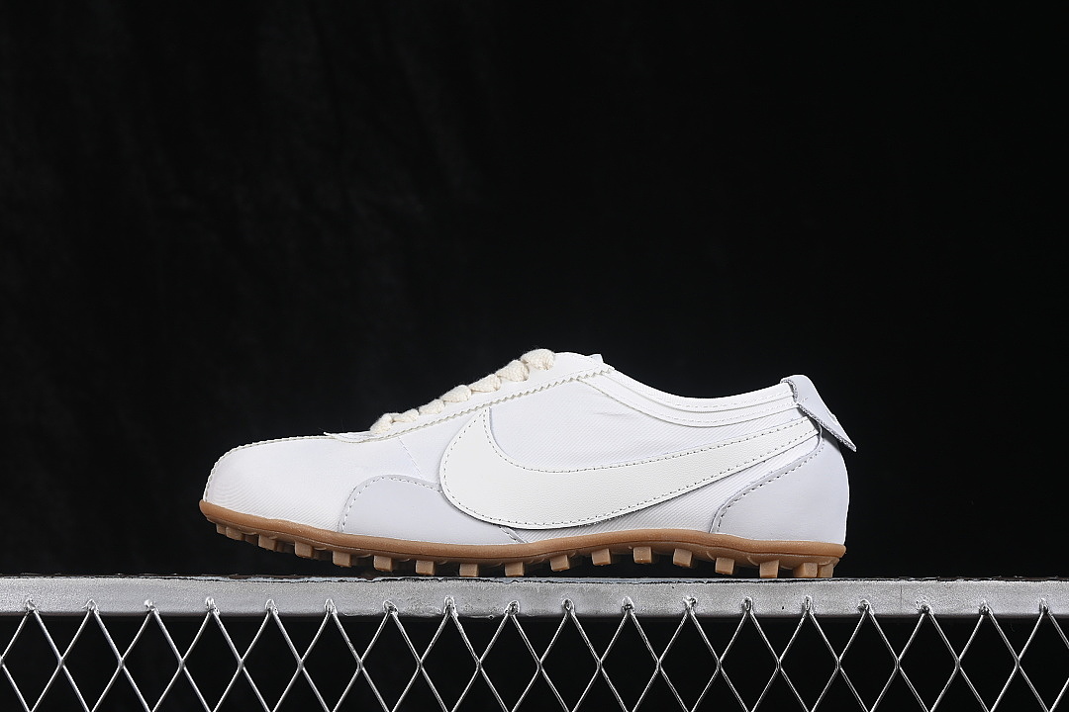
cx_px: 534
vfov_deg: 18.2
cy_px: 356
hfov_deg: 27.0
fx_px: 2227
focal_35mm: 75
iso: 160
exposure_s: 1/80
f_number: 8
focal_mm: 50
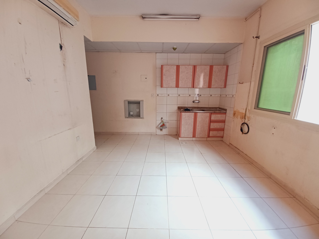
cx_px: 160
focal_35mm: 13
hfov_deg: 106.2
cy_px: 120
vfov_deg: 89.9
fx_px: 120
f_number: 2.2
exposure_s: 1/50
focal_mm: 1.42
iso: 100
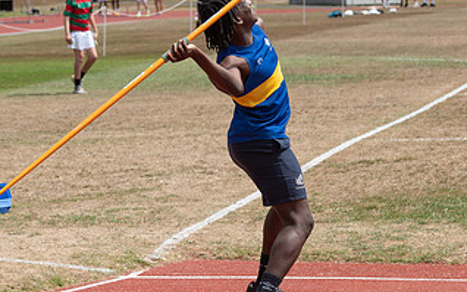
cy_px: 128
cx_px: 269
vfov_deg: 5.7
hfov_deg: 9.0
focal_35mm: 232
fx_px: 2954
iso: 100
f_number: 5.6
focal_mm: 92
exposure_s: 1/640
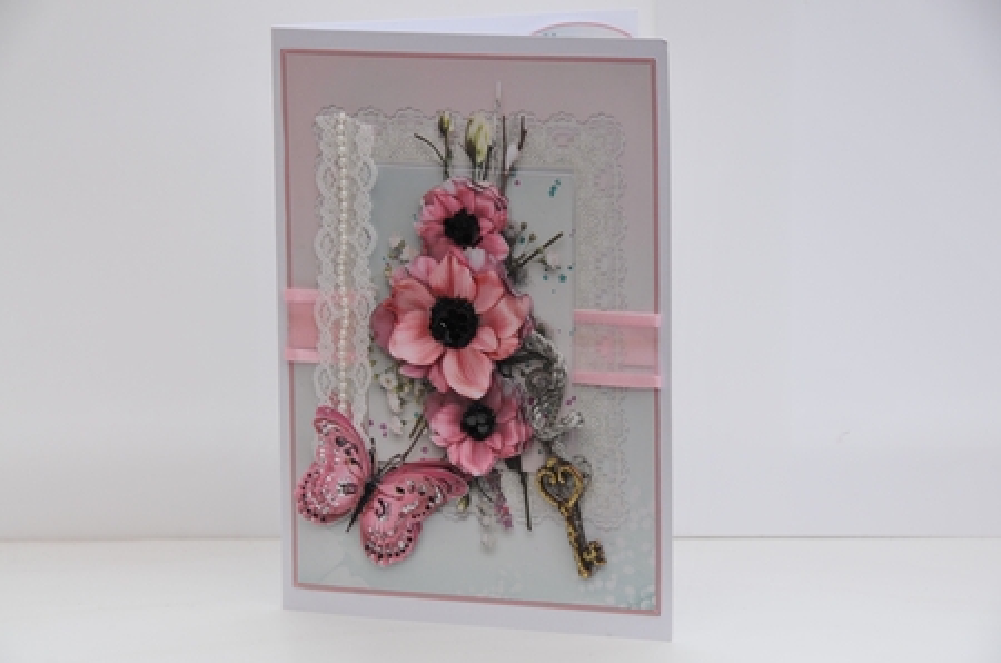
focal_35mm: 142
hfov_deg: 14.4
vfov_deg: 9.6
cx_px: 500
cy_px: 332
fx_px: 3954
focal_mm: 95
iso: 360
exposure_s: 1/30
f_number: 10
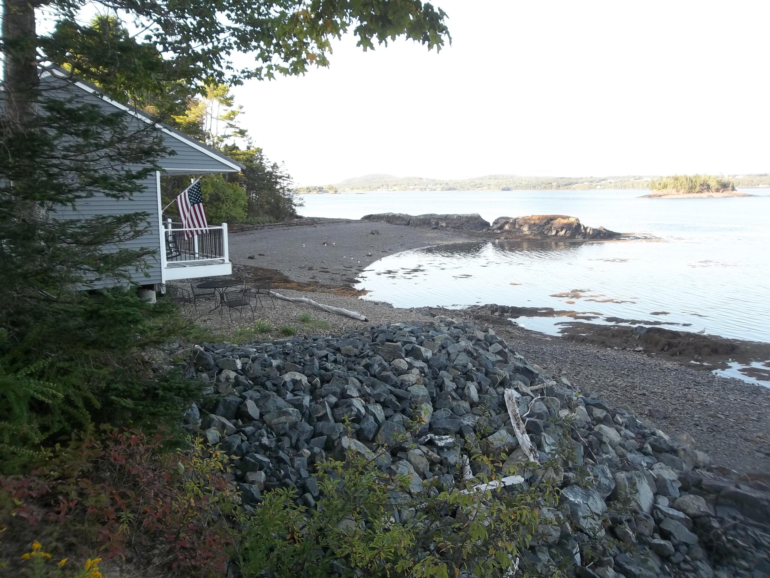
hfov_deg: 65.3
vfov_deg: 51.4
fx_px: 601
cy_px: 289
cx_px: 385
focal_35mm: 27
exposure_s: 1/125
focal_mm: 4.9
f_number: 3.5
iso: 80
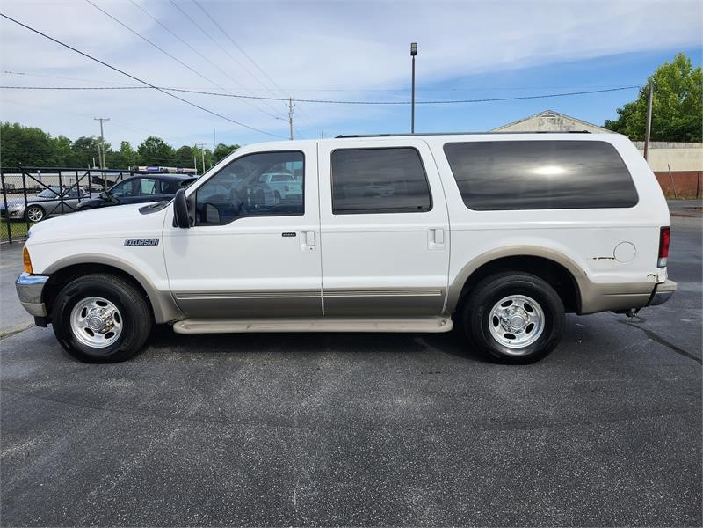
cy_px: 264
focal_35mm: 23
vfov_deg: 58.9
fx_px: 467
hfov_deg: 73.9
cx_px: 352
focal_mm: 5.54
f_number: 1.8
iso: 25
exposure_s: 1/1123
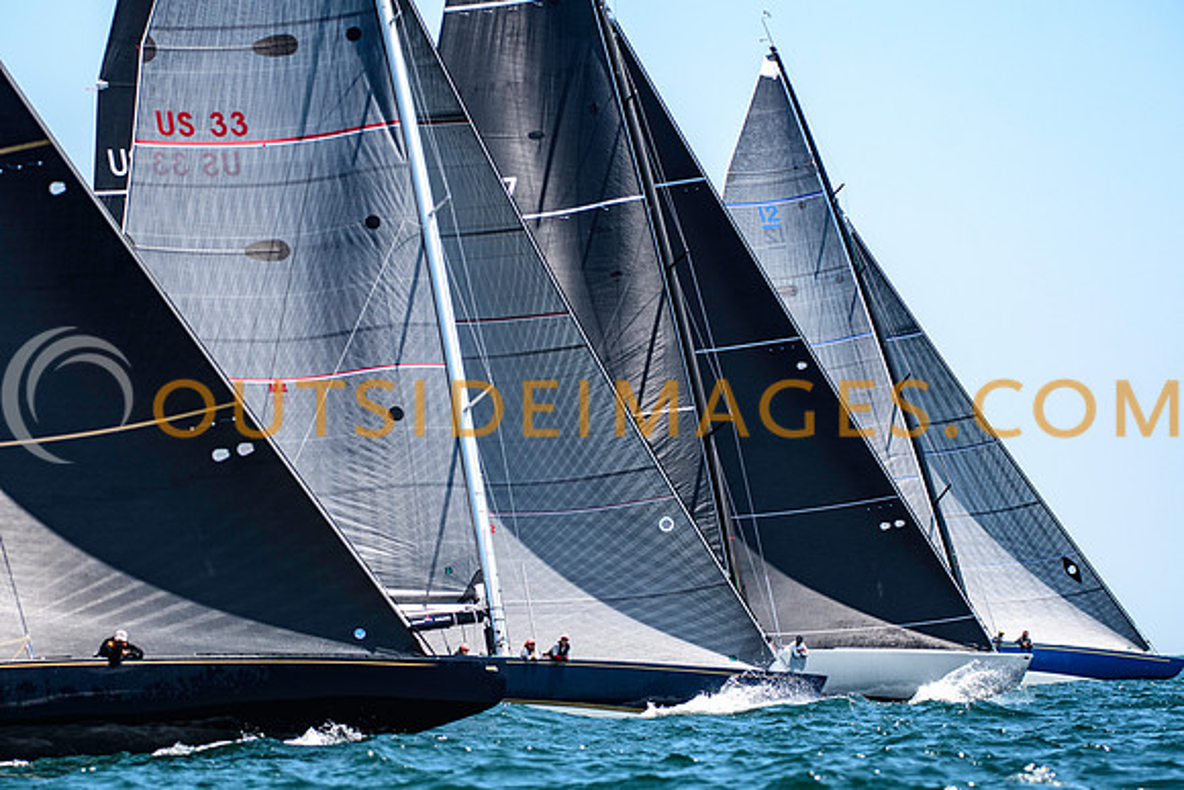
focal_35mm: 300
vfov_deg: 4.6
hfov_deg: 6.9
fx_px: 9869
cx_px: 592
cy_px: 395
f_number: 5
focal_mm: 200
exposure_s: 1/2500
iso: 400
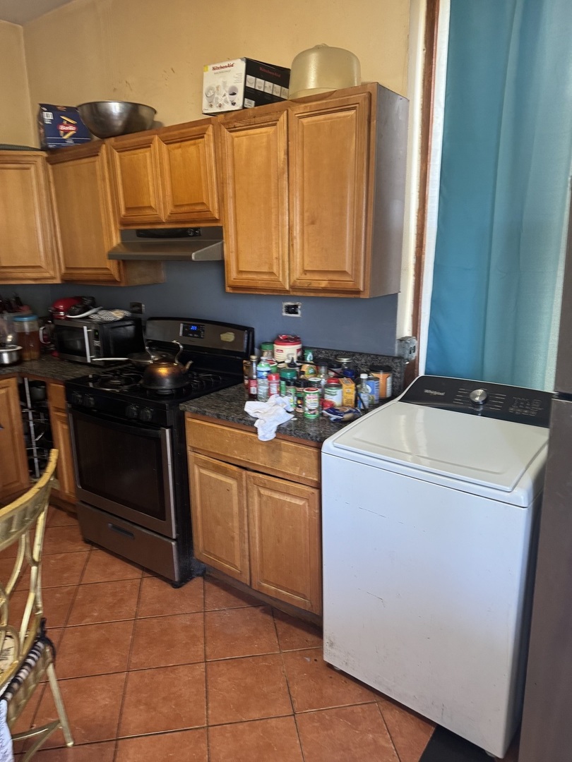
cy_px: 381
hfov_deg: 56.8
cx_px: 286
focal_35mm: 24
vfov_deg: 71.6
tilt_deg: -11.2
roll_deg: +2.6
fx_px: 529
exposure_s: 1/60
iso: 250
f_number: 1.78
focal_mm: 6.76
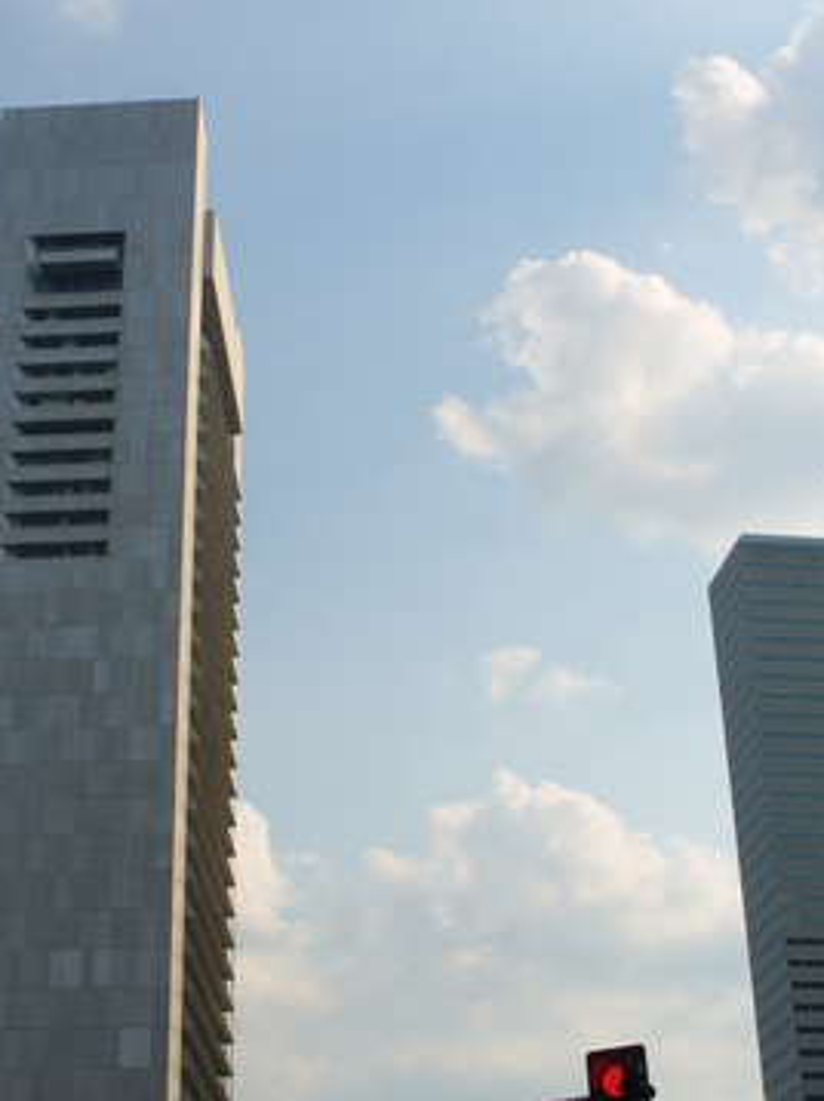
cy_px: 489
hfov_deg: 24.8
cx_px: 357
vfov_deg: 32.7
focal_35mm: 59
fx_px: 1875
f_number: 7.9
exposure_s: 1/750
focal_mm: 9.9
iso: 80
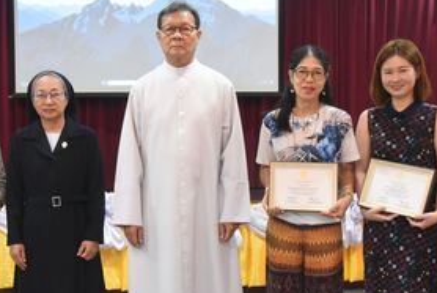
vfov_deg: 19.8
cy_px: 150
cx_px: 193
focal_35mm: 69
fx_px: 838
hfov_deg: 29.2
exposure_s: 1/30
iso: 5600
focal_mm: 32
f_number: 4
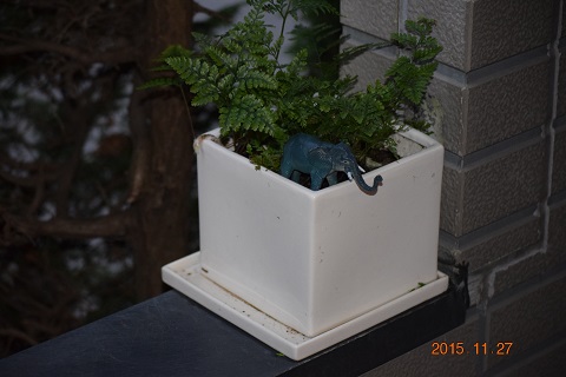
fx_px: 1604
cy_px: 188
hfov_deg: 20.0
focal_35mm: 102
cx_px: 283
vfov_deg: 13.4
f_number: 4.2
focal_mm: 68
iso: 2500
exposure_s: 1/60
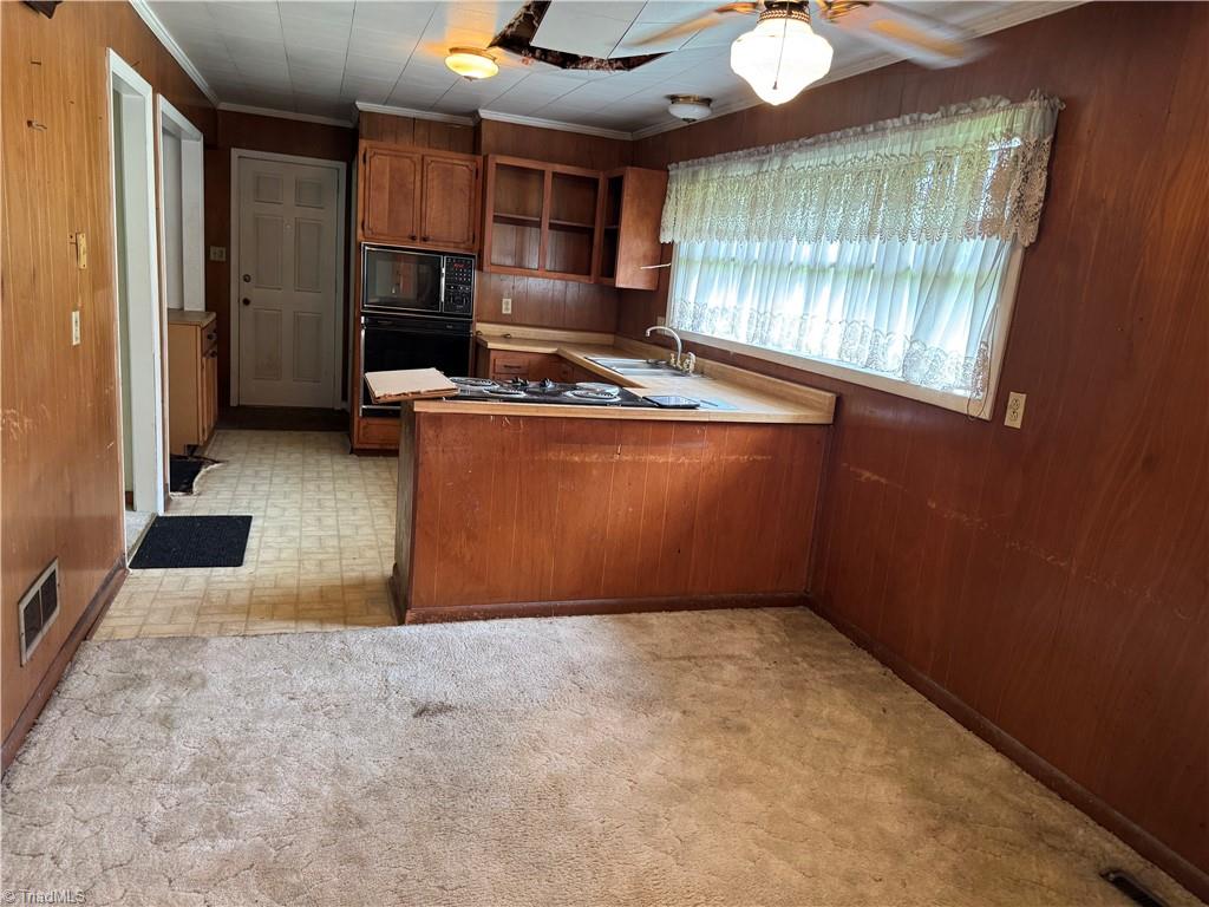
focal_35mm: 24
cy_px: 454
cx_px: 604
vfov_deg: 56.8
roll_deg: -5.9
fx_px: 838
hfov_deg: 71.6
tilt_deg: -13.9
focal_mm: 6.76
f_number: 1.78
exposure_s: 1/60
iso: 250
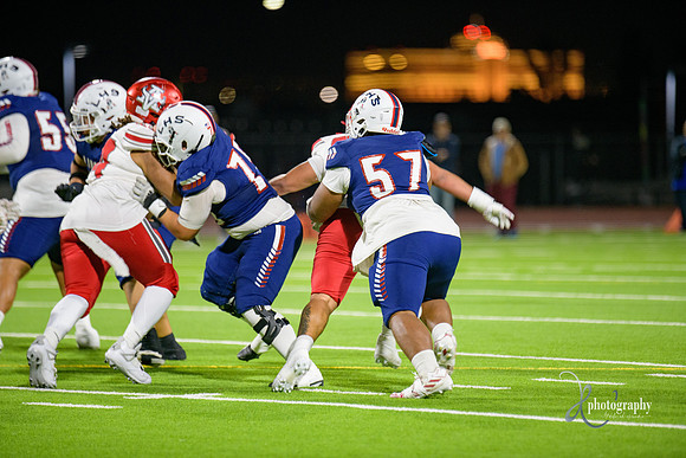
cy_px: 229
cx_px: 343
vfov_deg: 4.6
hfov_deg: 6.9
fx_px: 5718
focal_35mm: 300
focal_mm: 300
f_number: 2.8
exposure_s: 1/250
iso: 2000
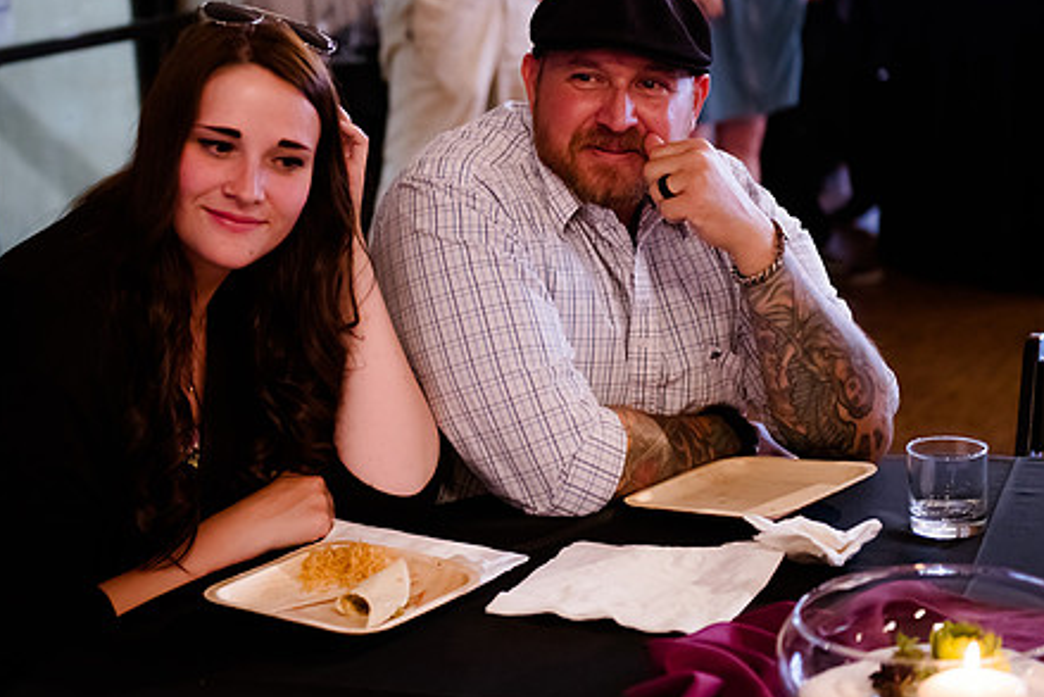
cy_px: 294
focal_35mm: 82
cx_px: 449
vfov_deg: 16.7
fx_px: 2379
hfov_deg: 24.7
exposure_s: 1/160
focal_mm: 58
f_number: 2.8
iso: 3200
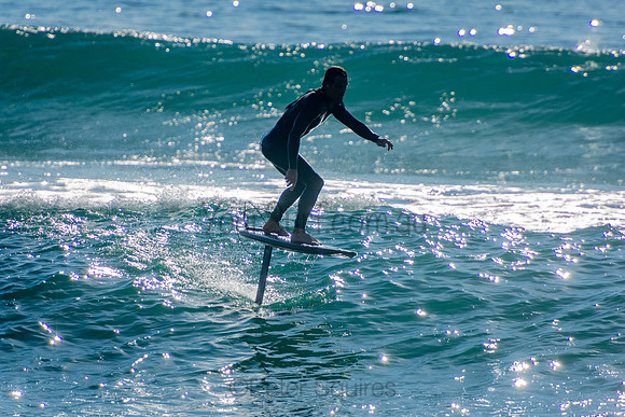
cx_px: 312
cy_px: 208
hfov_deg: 3.4
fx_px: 10419
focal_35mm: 600
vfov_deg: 2.3
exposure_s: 1/1600
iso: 160
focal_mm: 400
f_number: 5.6
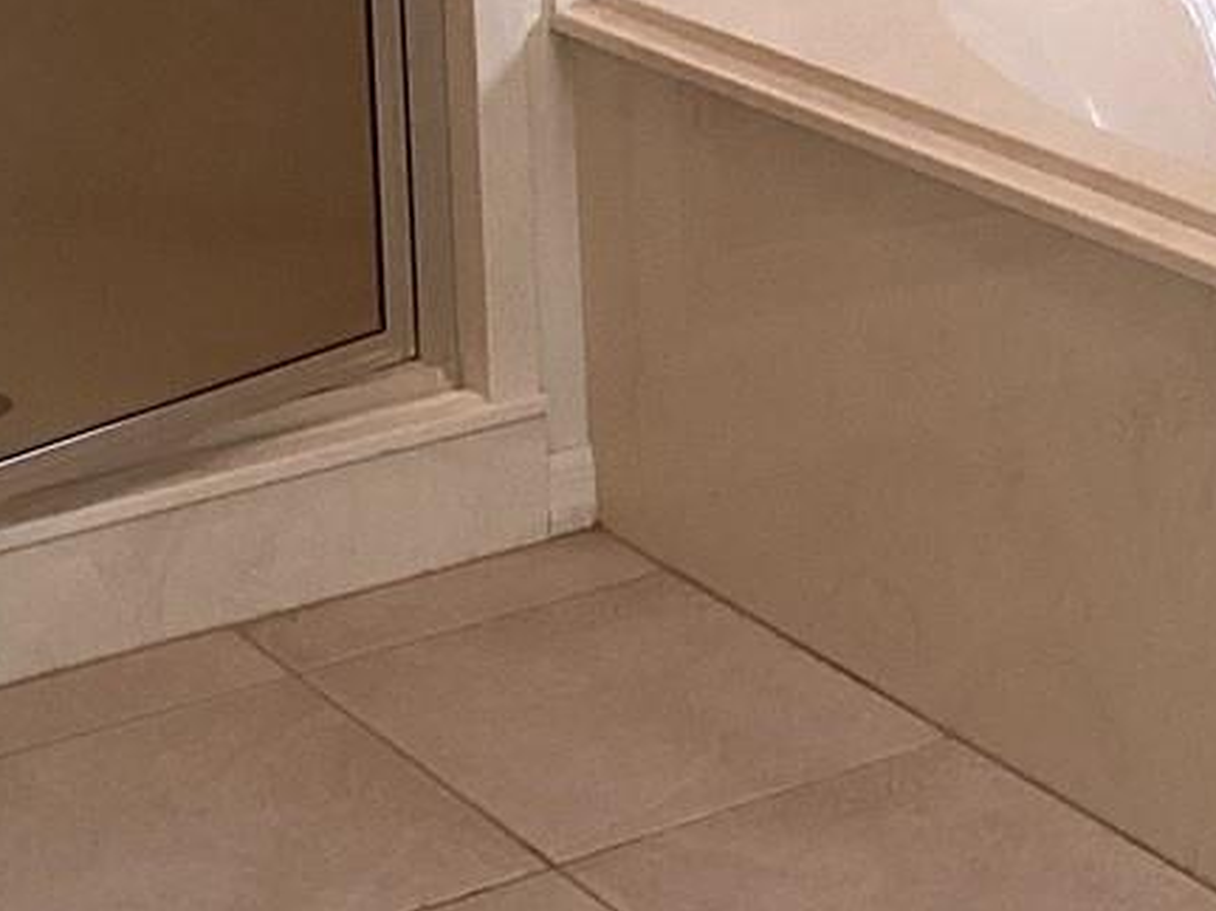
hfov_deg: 17.0
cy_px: -369
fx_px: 4039
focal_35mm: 115
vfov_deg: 12.4
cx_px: 979
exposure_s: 1/50
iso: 125
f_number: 2.4
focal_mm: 3.3
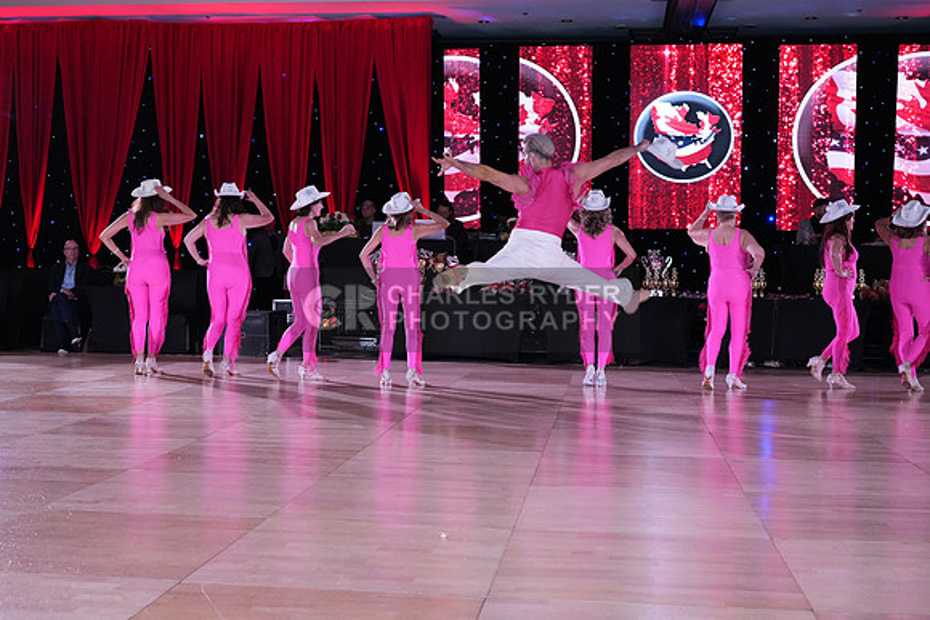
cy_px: 310
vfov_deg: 30.5
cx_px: 465
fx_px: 1137
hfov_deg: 44.5
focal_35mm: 44
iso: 2500
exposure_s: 1/250
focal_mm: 44
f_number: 5
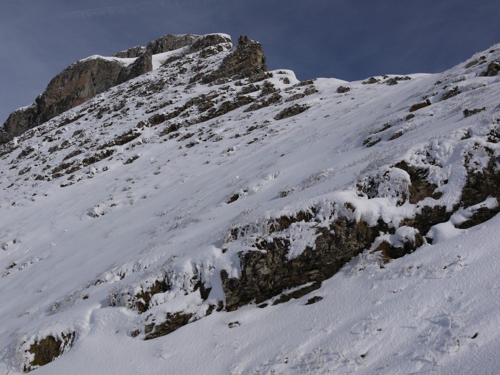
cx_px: 250
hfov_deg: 51.4
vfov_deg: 39.7
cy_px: 188
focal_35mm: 36
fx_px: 520
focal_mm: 18
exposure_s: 1/640
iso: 100
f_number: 11
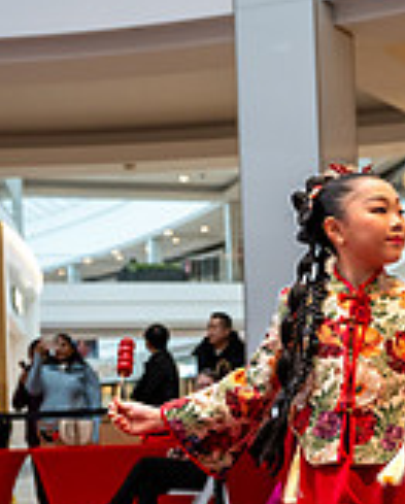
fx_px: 1390
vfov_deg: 20.2
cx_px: 402
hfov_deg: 16.3
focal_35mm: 93
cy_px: 430
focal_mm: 36
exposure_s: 1/500
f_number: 4
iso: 2000
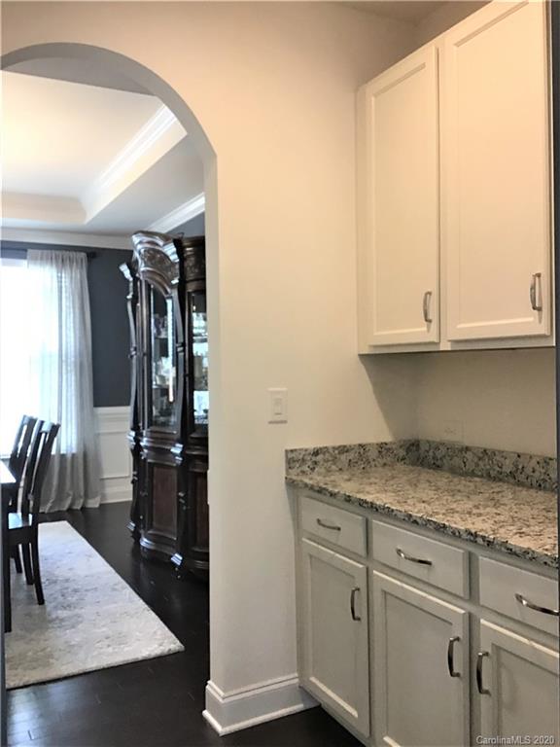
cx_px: 280
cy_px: 374
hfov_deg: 45.4
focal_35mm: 31
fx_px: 669
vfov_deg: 58.4
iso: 100
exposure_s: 1/30
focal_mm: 3.3
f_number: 2.4
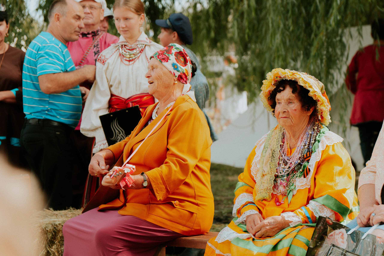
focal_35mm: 114
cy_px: 122
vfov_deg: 12.1
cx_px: 205
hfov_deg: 18.0
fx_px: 1212
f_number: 3.5
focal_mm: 70
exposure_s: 1/400
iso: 100
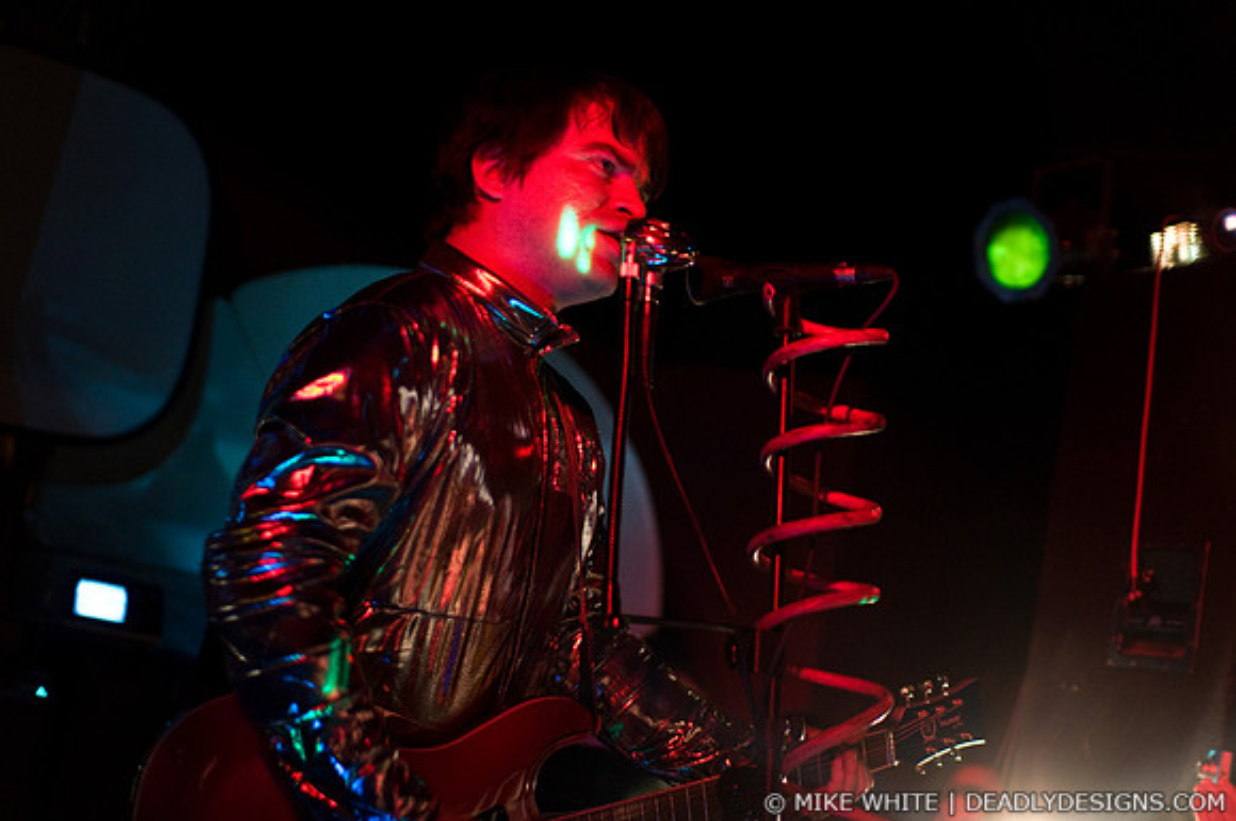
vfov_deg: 29.8
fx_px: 1543
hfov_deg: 43.7
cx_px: 618
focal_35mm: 45
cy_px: 410
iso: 1000
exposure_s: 1/80
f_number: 1.4
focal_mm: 30
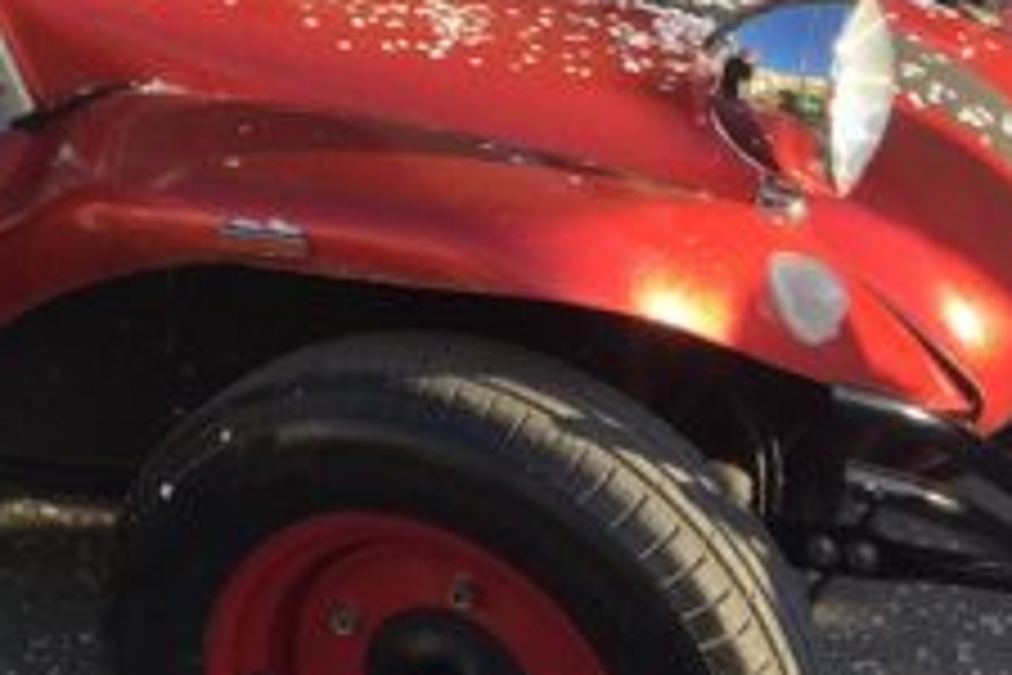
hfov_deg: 21.5
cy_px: -32
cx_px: -243
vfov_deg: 15.4
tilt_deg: -11.5
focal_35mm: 87
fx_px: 2445
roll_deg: -0.2
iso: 32
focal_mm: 4.15
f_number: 2.2
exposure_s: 1/599
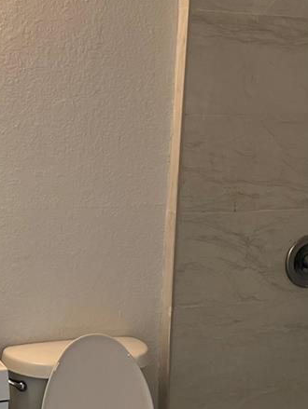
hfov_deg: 20.7
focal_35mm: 71
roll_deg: -0.6
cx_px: 97
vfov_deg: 27.3
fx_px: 841
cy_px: 254
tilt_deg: -9.9
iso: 125
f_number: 1.5
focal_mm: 5.7
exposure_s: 1/120
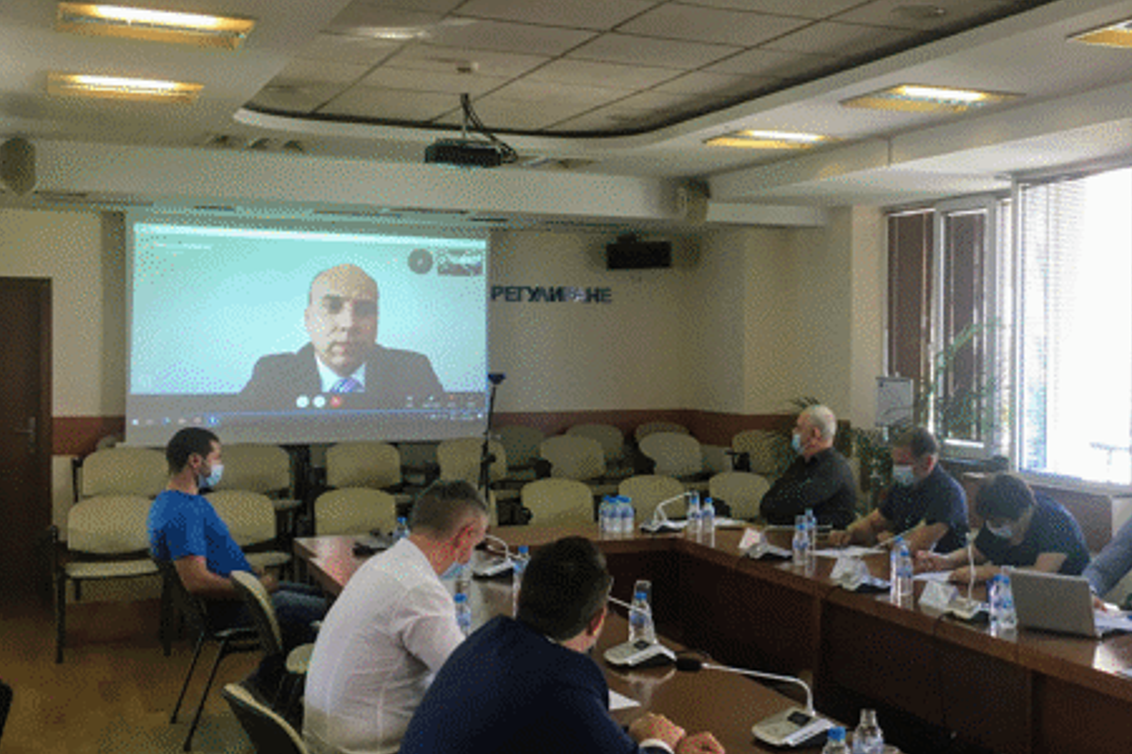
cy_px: 367
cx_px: 839
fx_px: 1541
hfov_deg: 39.3
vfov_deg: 27.5
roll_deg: -0.9
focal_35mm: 49
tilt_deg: -0.3
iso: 40
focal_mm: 4.15
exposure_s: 1/33
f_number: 2.2
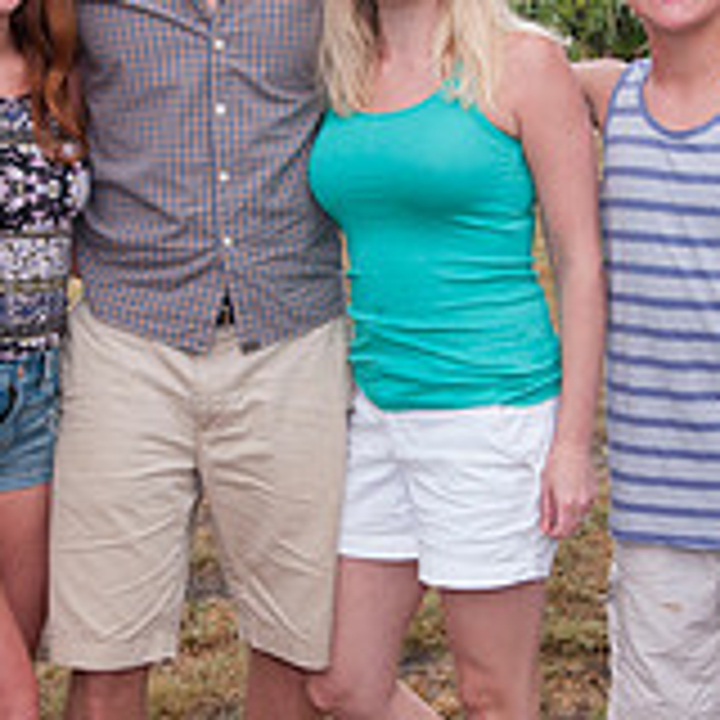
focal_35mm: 100
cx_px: 335
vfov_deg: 17.4
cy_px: 256
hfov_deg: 17.4
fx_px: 2353
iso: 200
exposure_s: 1/80
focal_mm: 28
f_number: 5.6
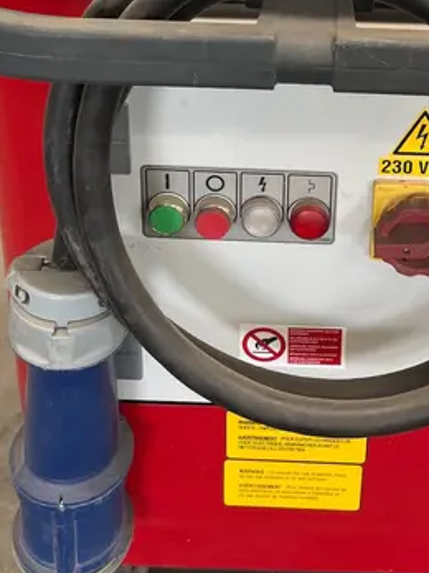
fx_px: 909
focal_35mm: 55
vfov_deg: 31.8
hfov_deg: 26.3
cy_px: -22
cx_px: 309
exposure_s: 1/122
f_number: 1.6
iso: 80
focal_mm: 5.1
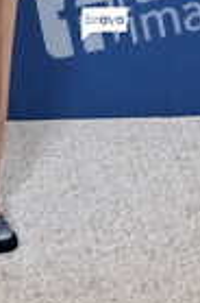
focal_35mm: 127
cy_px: -102
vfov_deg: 15.3
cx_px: -50
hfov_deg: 10.5
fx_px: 1064
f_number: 5.6
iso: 2000
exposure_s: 1/320
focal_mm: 44
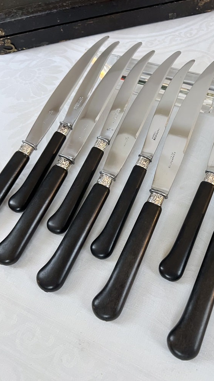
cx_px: 142
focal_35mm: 29
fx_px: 292
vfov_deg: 66.1
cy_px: 190
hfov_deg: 39.7
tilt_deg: -63.5
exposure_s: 1/50
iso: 400
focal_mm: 5.7
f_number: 1.5
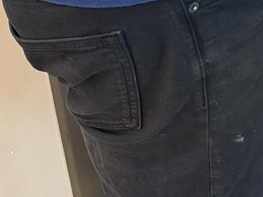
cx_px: 415
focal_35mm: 131
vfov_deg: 9.0
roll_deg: +2.8
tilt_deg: -17.7
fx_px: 996
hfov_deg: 13.9
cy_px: -404
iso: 200
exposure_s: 1/87
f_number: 1.78
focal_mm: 6.76
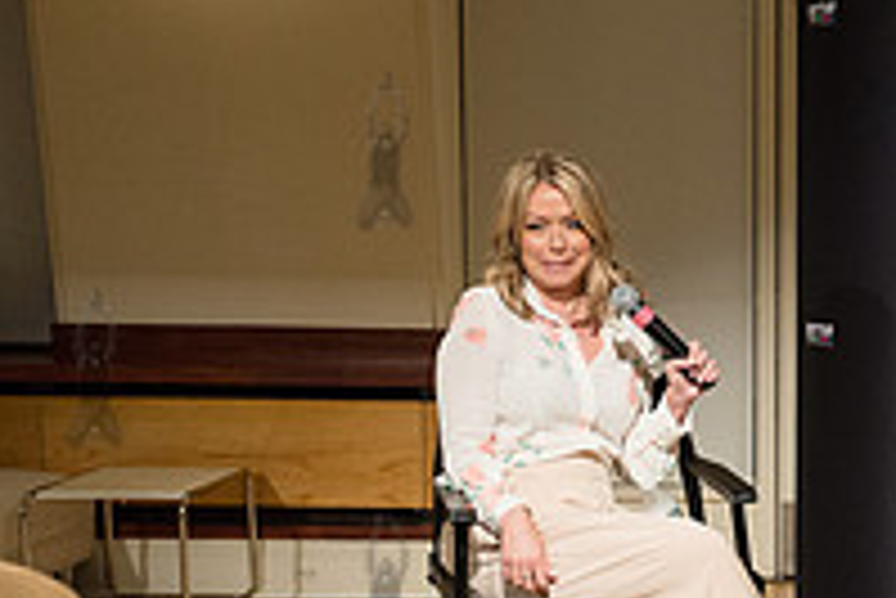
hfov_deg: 26.7
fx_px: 1743
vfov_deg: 19.5
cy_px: 366
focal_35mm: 70
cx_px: 964
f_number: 4
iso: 2500
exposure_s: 1/400
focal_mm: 24
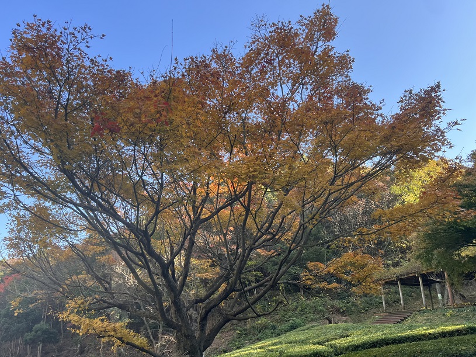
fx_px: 357
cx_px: 238
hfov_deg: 67.3
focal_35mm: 26
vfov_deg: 53.1
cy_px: 178
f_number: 1.5
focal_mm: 5.7
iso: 50
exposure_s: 1/533
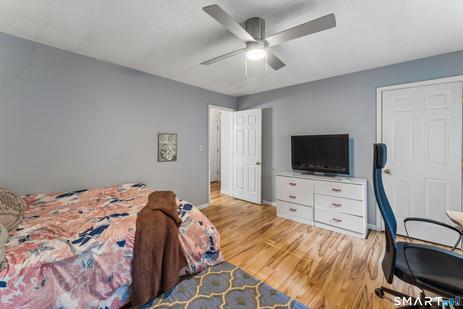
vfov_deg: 81.2
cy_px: 154
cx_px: 232
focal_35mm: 14
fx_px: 180
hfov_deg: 104.3
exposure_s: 1/8
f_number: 13
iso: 400
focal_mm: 14
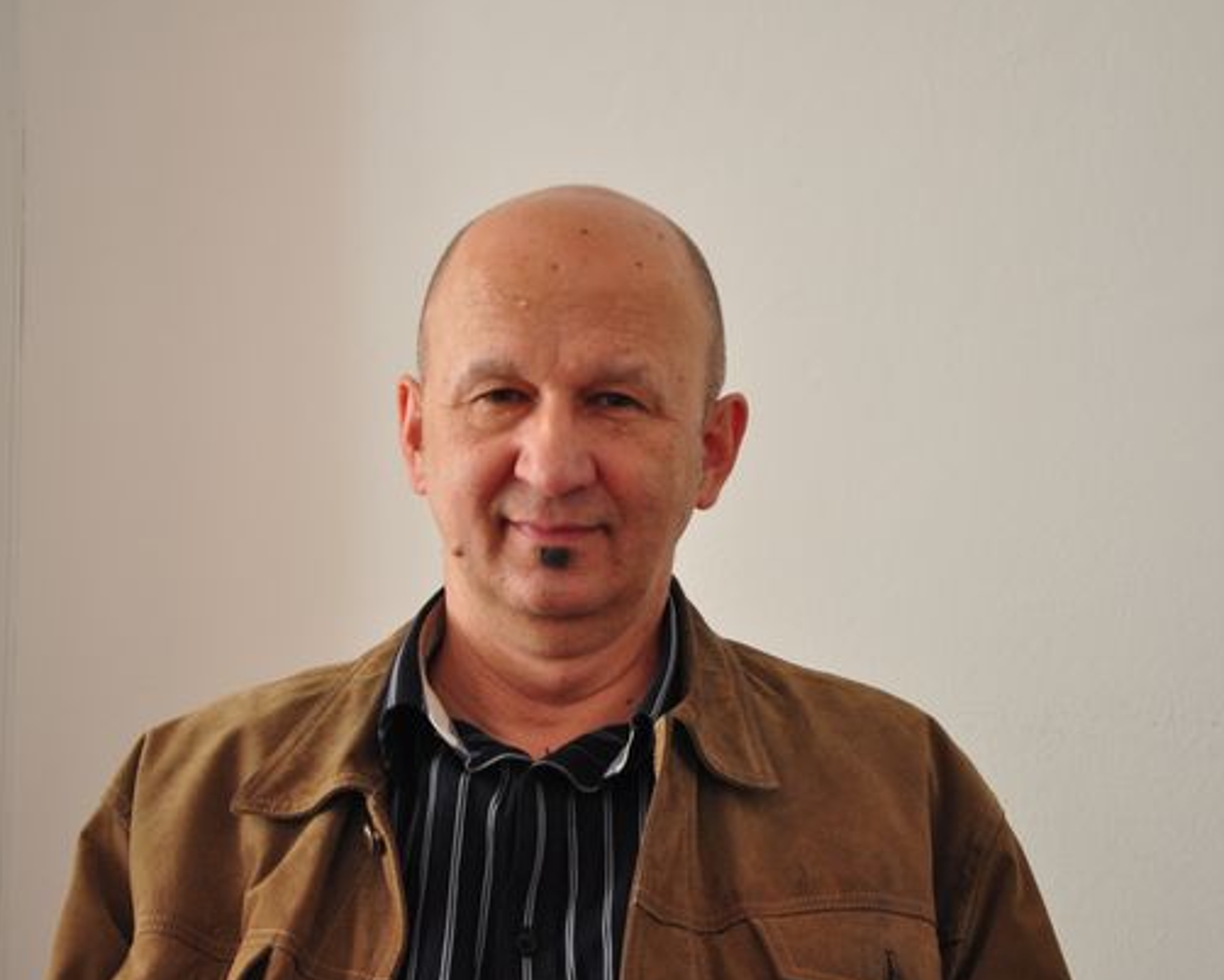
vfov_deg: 19.0
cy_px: 511
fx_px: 2921
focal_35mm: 81
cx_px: 568
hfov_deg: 23.7
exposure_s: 1/30
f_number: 4.8
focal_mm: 45
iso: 400
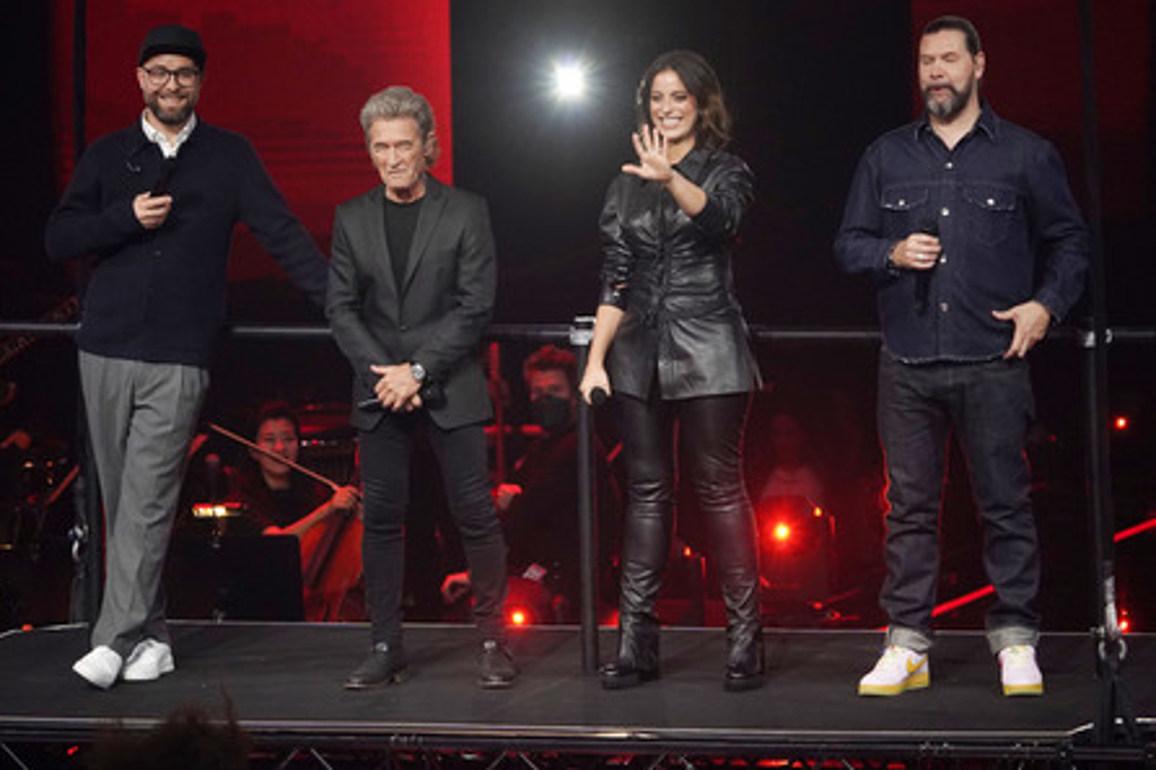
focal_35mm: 273
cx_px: 579
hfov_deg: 7.5
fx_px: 8763
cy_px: 386
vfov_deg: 5.0
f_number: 5.6
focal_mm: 270
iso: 5000
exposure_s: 1/160
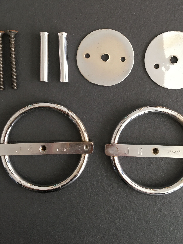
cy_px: 91
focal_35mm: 38
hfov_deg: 37.7
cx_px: 96
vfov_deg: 48.5
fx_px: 268
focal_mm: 4.15
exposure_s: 1/33
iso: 64
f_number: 2.2
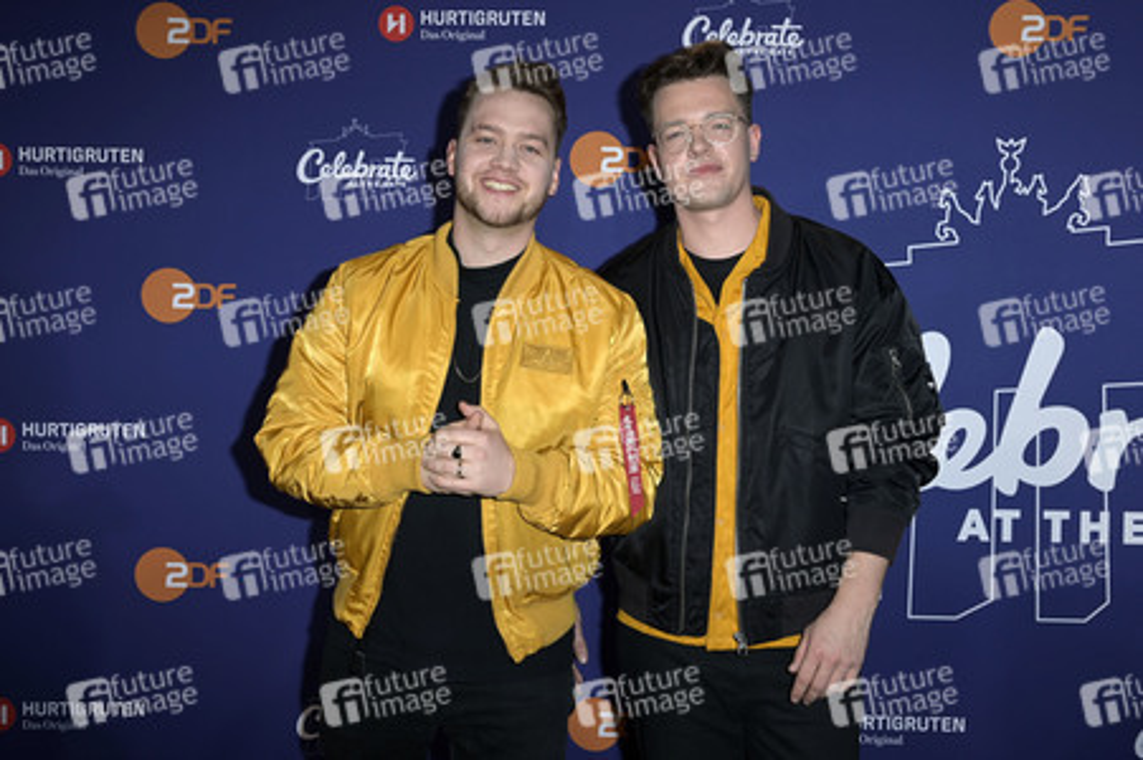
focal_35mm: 38
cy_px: 380
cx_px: 572
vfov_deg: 35.0
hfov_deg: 50.7
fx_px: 1206
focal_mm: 38
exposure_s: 1/200
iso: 500
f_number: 5.6
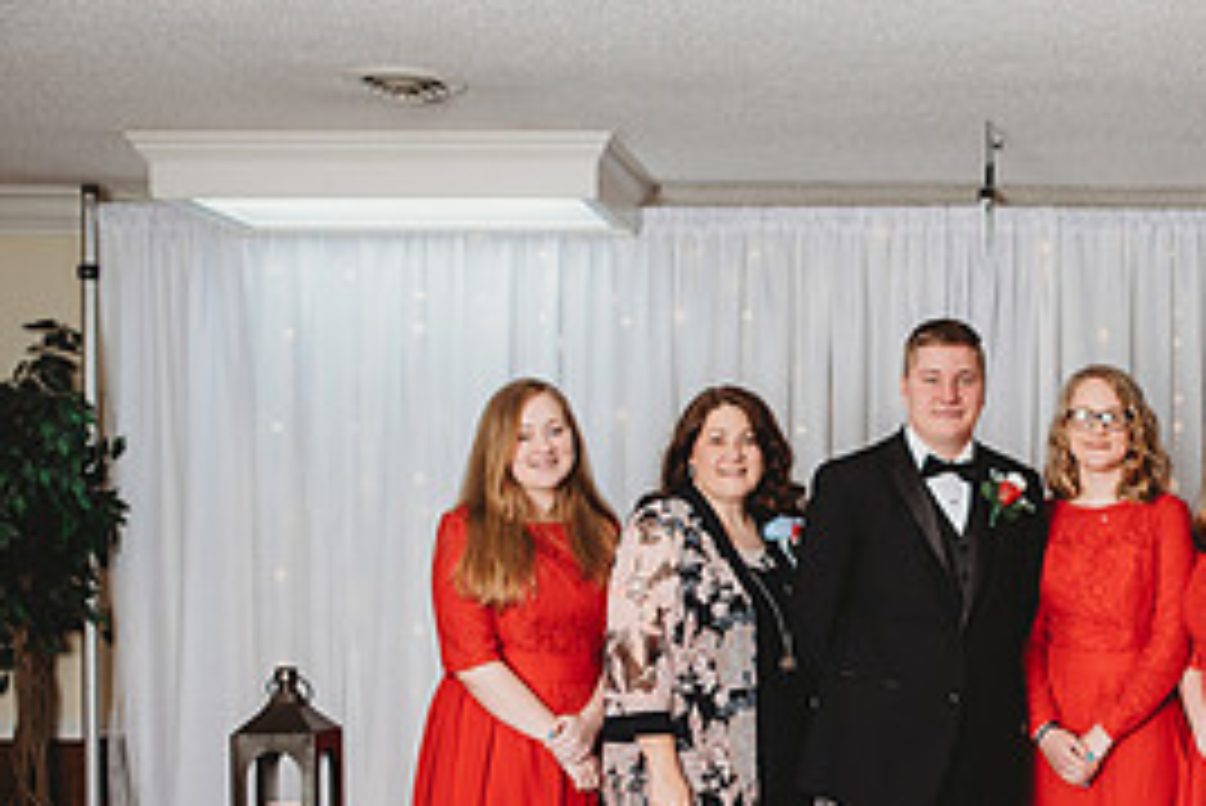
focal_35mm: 52
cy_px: 588
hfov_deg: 36.5
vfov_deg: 25.8
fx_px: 1743
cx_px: 1017
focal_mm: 24
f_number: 2.8
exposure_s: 1/160
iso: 100
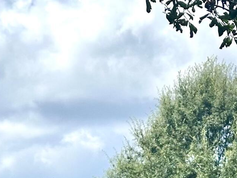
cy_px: 387
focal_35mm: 229
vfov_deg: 6.3
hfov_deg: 8.6
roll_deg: +0.7
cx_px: 90
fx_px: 1568
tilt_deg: +0.9
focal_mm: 6.86
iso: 64
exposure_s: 1/3731
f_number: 1.78
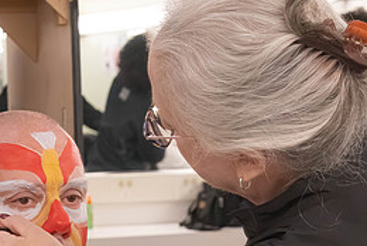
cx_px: 161
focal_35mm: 156
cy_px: 217
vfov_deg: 8.8
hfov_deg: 13.1
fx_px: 1592
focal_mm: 70
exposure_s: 1/500
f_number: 9
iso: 16000
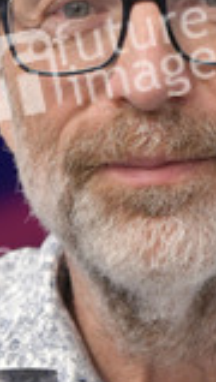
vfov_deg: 13.2
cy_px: 185
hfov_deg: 7.5
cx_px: 163
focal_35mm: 163
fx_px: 1652
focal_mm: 62
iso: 2500
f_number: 6.3
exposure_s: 1/200
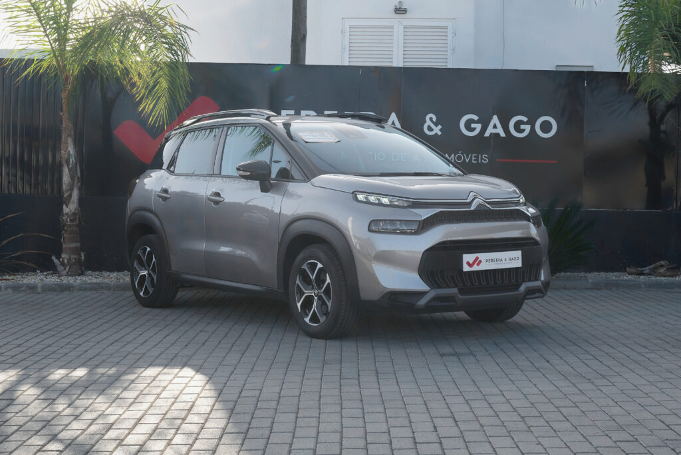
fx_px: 1116
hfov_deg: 33.9
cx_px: 340
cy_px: 228
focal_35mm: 59
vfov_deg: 23.0
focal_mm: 39.6
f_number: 8
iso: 160
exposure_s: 1/100
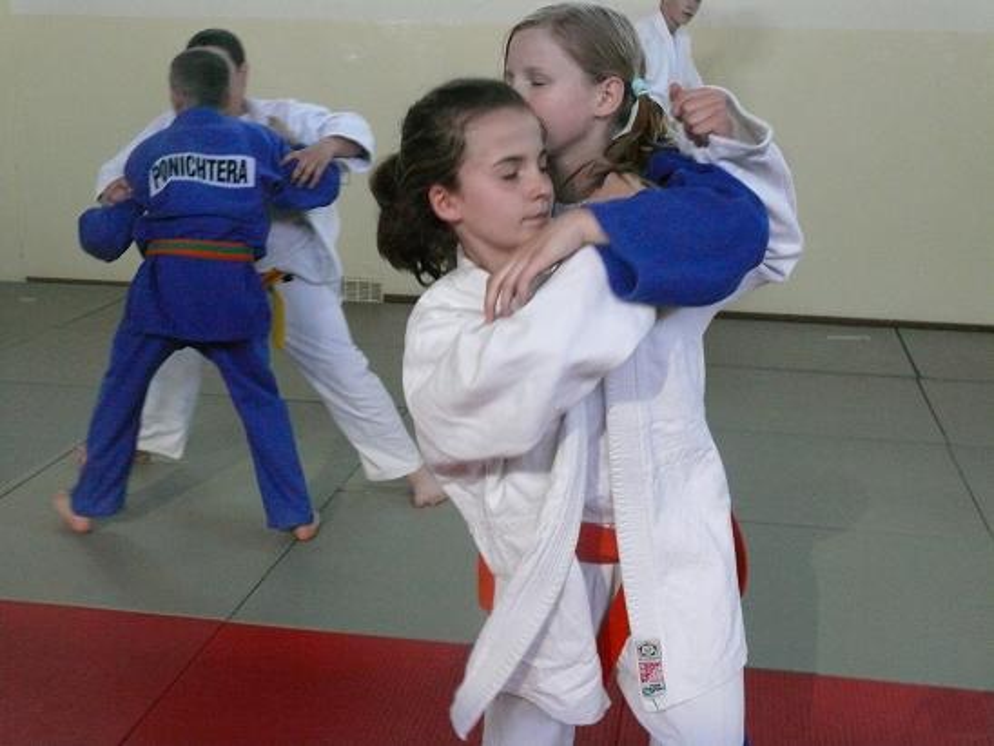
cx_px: 497
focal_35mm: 48
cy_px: 373
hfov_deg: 39.7
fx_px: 1378
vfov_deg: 30.3
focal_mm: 10.2
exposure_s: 1/125
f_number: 3.2
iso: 800
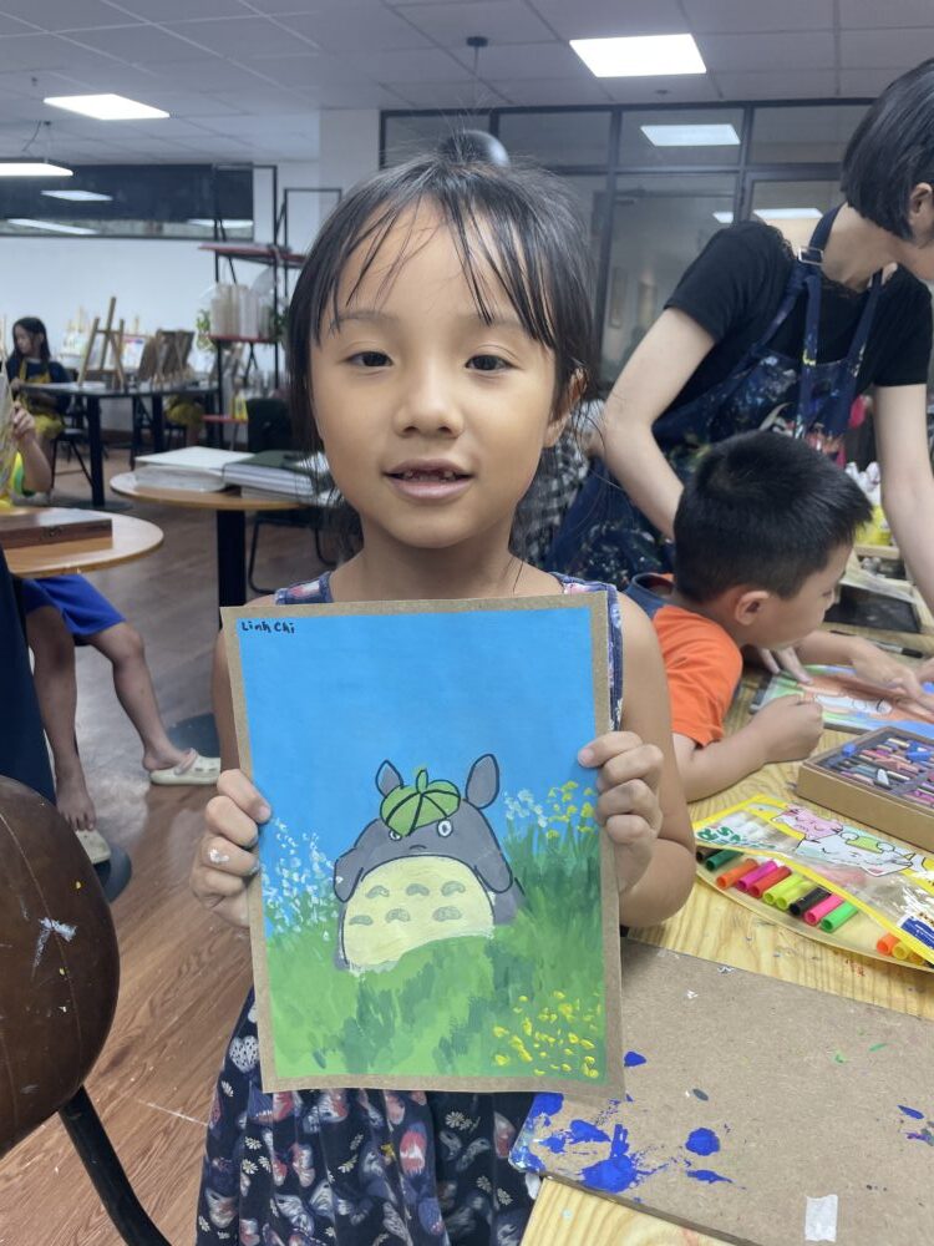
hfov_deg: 53.1
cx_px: 467
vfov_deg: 67.3
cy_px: 623
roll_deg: -2.7
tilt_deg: -16.1
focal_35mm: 26
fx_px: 935
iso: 64
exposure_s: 1/100
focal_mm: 4.2
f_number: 1.6
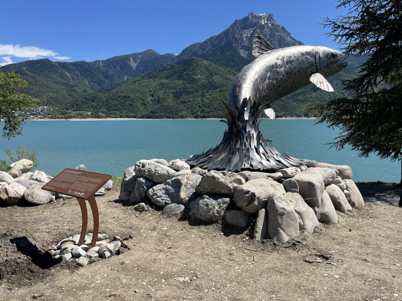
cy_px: 150
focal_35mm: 26
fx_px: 302
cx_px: 201
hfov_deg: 67.3
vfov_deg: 53.1
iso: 50
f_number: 1.6
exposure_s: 1/3049
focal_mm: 5.1
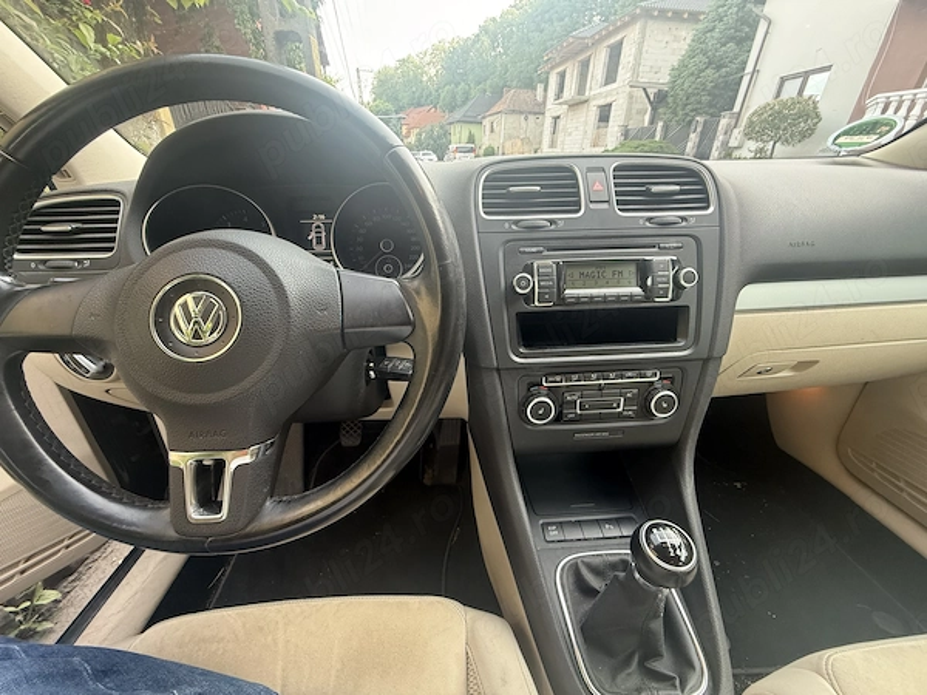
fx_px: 375
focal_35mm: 14
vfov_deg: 85.7
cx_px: 464
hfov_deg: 102.1
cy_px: 348
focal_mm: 2.22
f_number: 2.2
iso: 320
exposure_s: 1/99
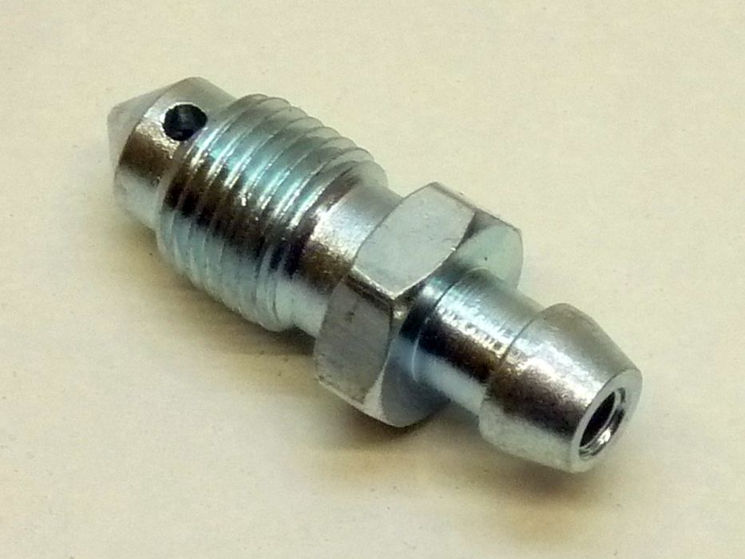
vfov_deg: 23.3
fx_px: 1356
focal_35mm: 63
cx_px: 372
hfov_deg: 30.7
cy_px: 280
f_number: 4
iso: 320
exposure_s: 1/40
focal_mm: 10.3
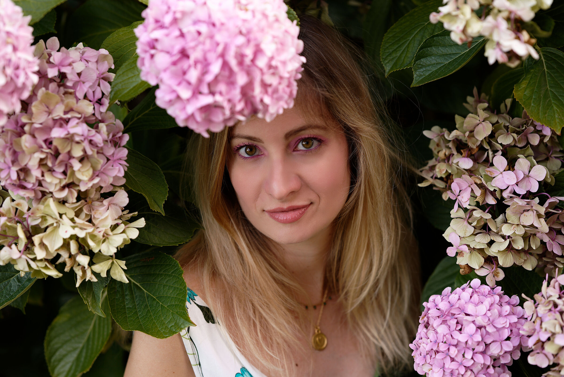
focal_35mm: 85
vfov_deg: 16.1
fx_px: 1332
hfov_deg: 23.9
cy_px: 188
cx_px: 282
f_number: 2.8
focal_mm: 85
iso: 160
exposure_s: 1/160
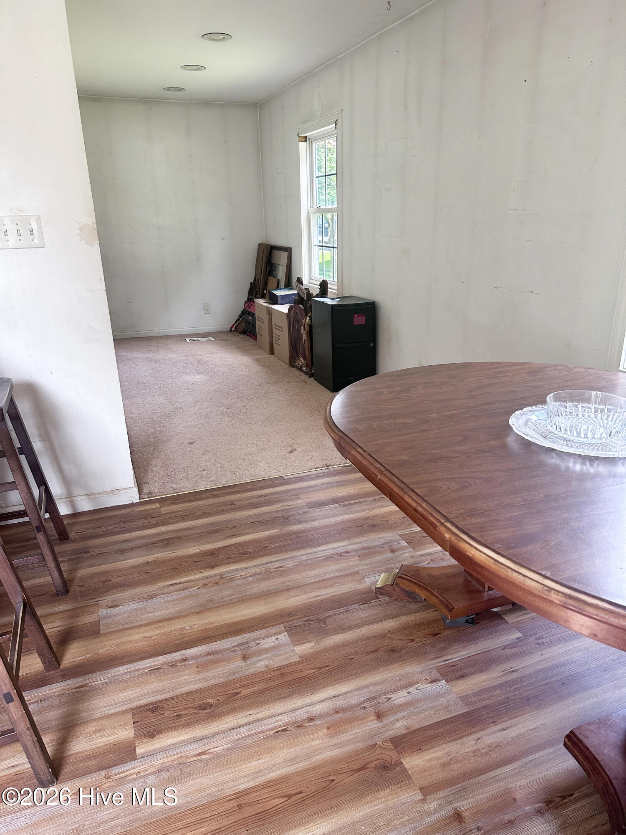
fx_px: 579
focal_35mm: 24
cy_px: 418
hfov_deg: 56.8
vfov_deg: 71.6
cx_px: 313
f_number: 1.78
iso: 200
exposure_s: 1/121
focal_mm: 6.86
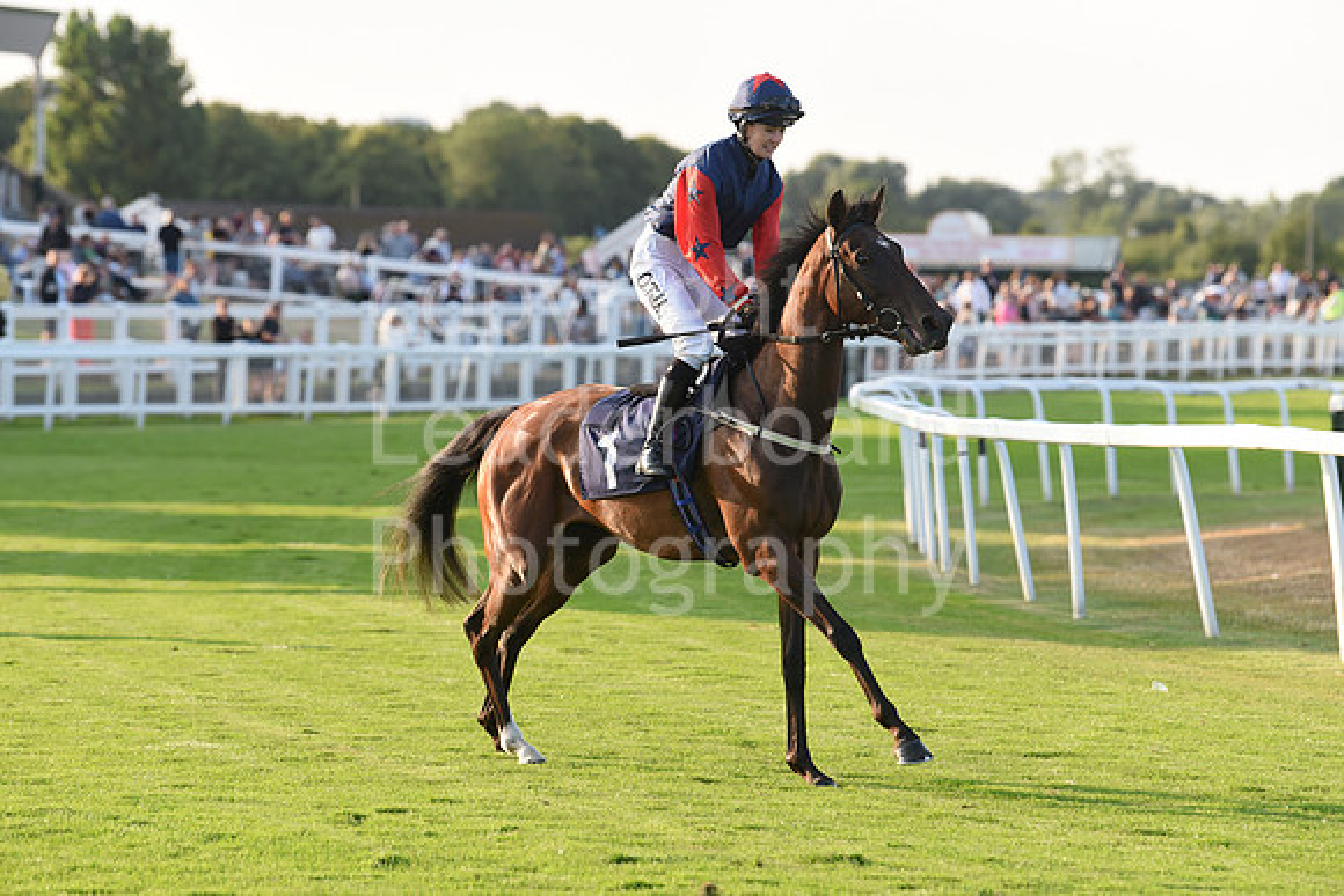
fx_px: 7468
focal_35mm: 200
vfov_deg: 6.9
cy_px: 448
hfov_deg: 10.3
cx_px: 672
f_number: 5
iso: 1000
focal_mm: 200
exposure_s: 1/1250
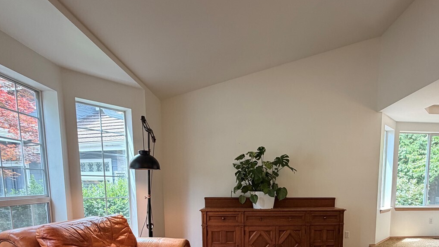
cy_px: 218
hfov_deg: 74.7
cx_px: 279
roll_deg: +1.1
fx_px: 279
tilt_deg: -6.0
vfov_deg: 43.9
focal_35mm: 24
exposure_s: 1/120
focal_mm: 2.22
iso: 160
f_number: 2.2
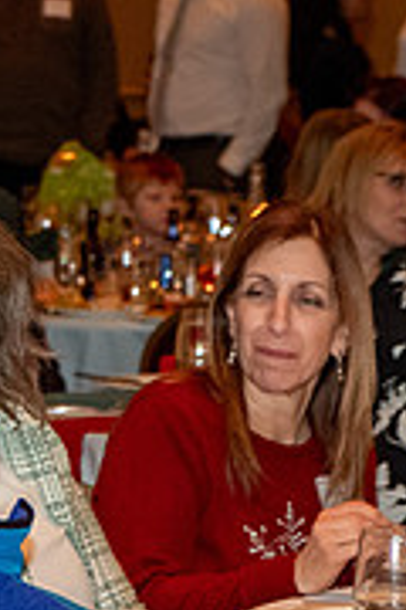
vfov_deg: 7.7
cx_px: -409
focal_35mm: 267
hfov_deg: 5.1
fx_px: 4516
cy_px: 300
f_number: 4
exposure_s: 1/125
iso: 2500
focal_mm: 55
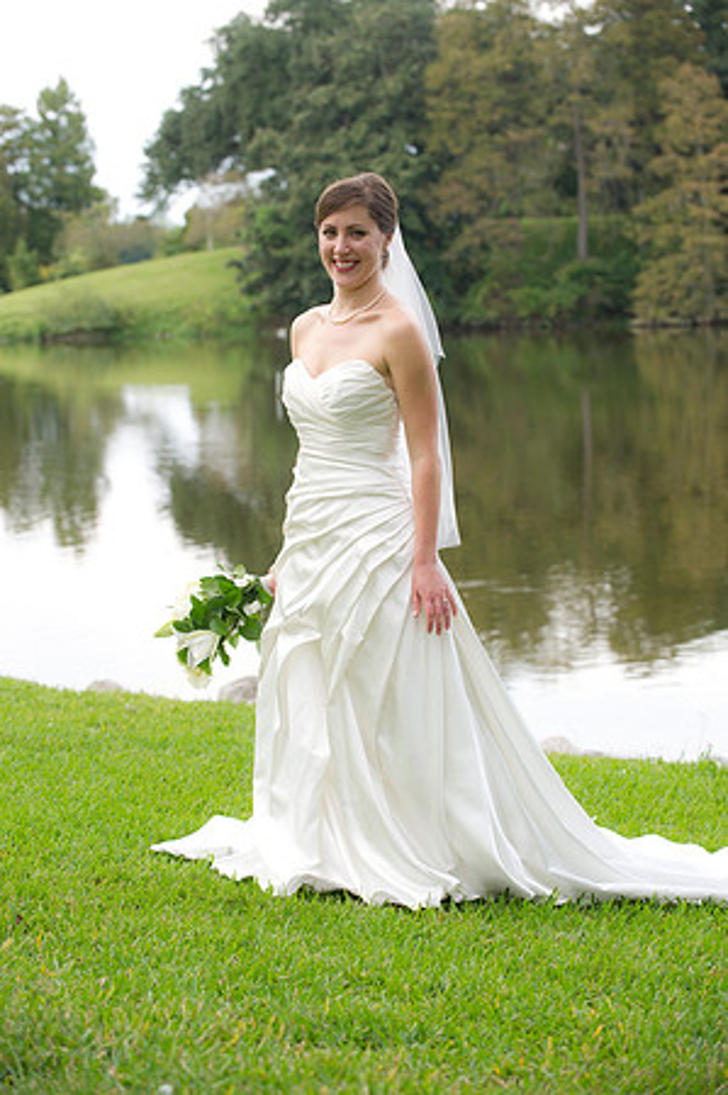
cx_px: 364
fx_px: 2979
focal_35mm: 98
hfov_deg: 13.9
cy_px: 548
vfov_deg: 20.8
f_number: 4.5
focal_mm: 98
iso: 320
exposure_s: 1/200
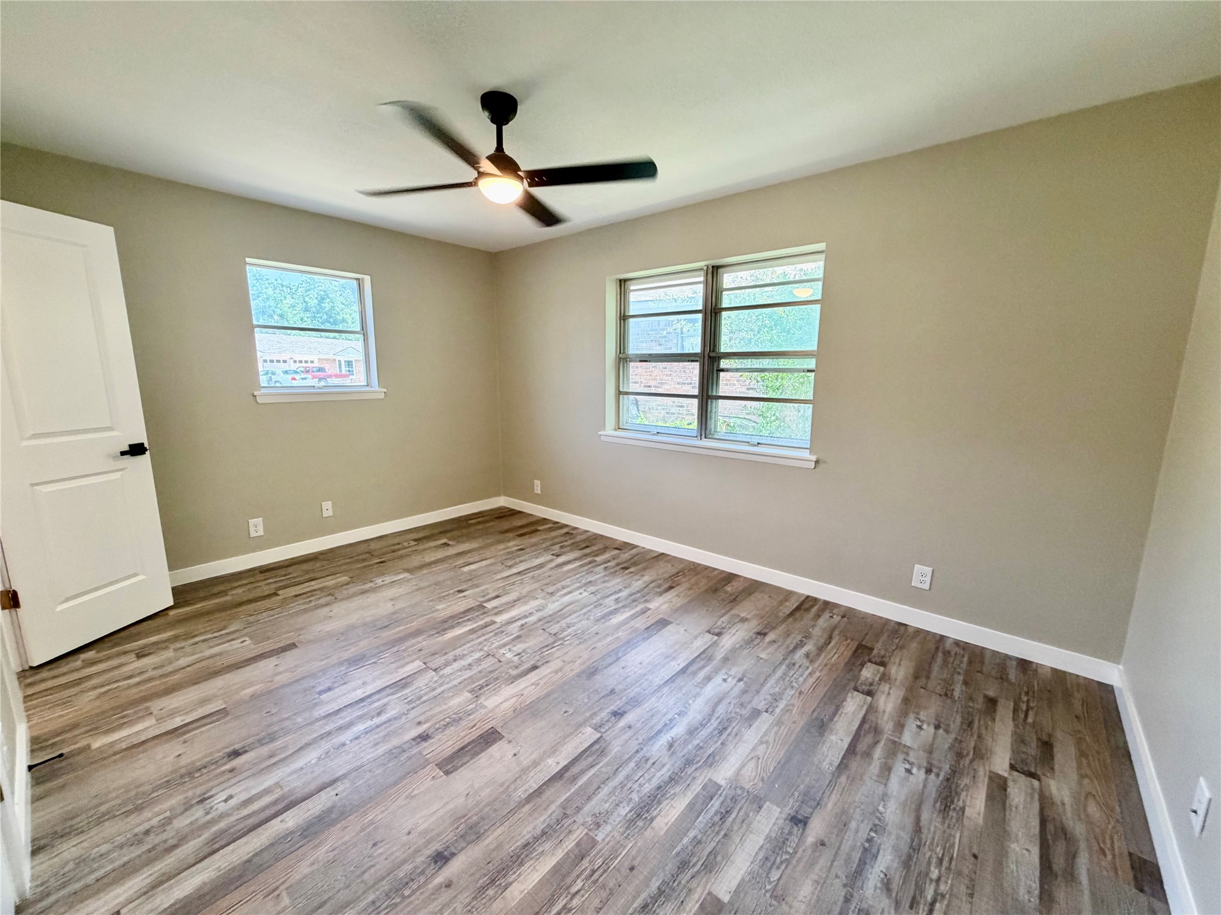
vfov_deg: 85.7
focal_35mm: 14
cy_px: 458
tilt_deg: -11.6
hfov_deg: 102.1
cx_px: 610
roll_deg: +0.8
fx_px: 494
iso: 200
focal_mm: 2.22
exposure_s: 1/111
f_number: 2.2
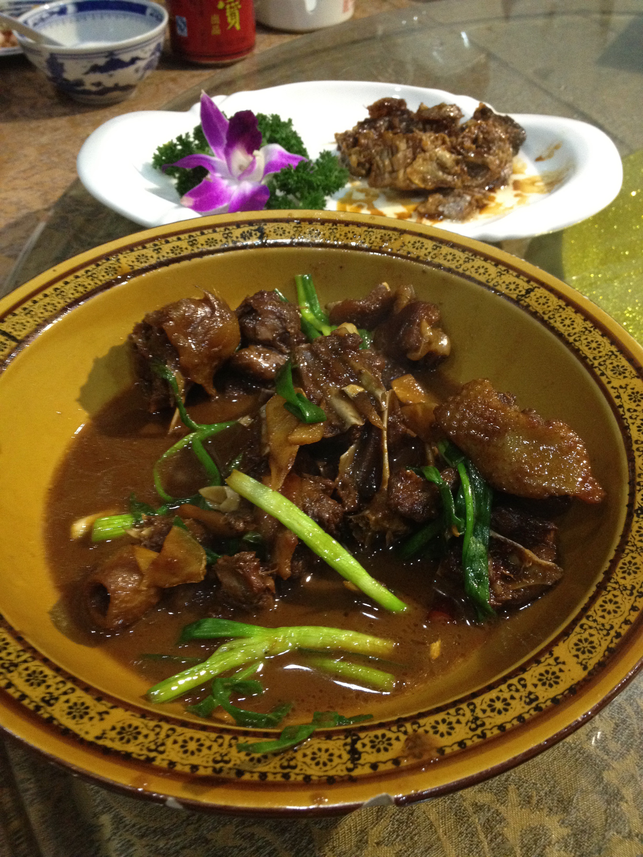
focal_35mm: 35
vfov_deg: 52.6
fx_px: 867
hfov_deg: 40.7
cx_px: 322
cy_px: 428
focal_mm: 4.28
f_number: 2.4
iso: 320
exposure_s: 1/20
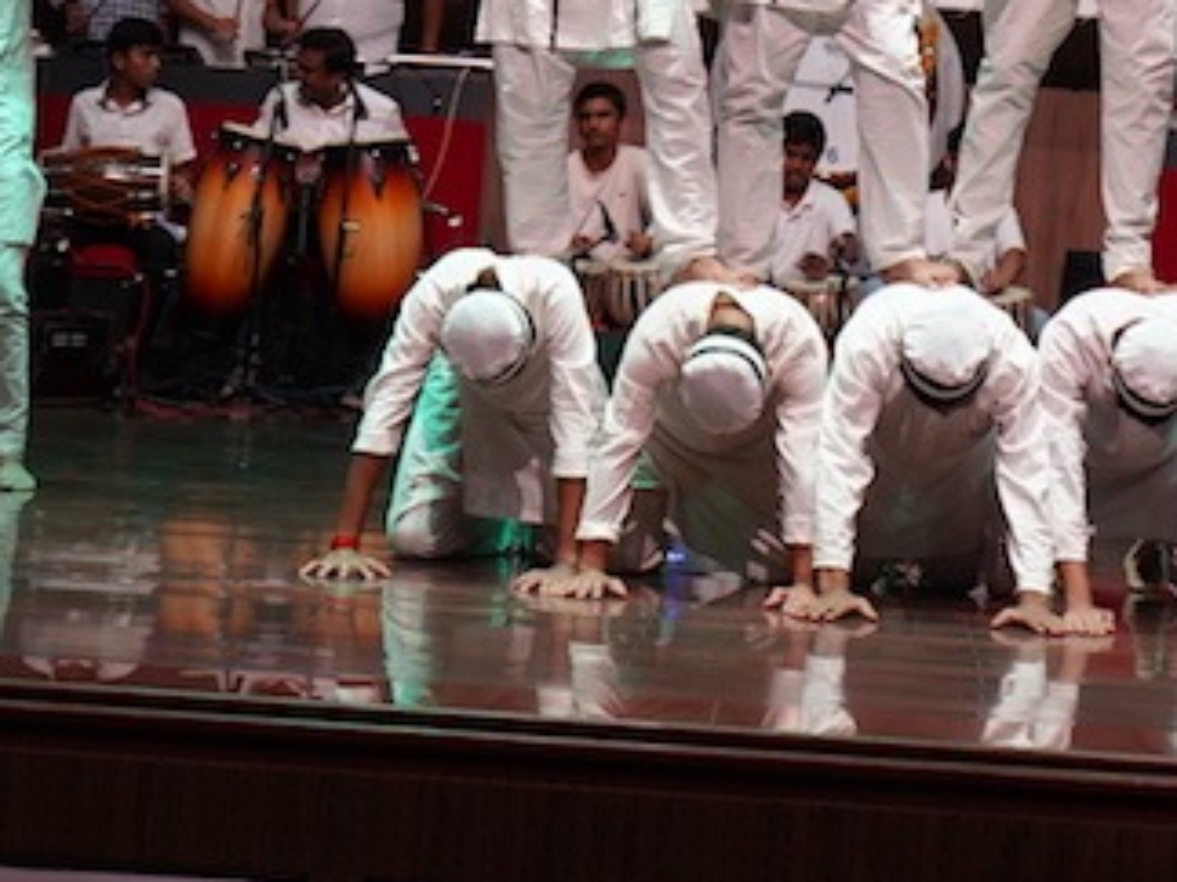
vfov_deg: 10.3
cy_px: -570
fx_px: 4656
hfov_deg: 14.4
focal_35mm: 137
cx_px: 834
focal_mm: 36
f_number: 4
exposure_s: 1/160
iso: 1250
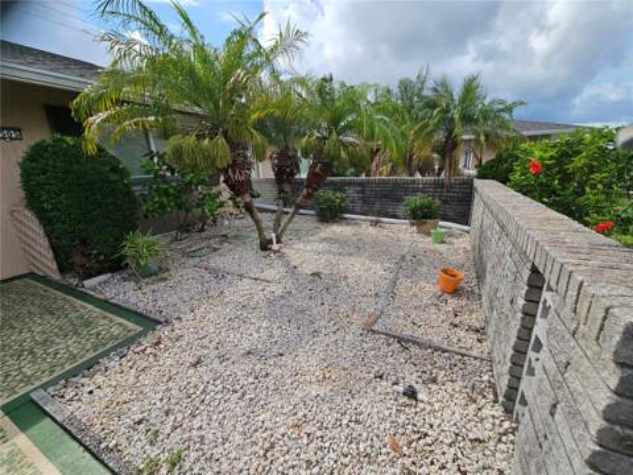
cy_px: 238
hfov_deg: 106.2
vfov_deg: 89.9
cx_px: 316
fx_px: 238
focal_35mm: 13
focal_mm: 2.2
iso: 50
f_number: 2.2
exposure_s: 1/2032
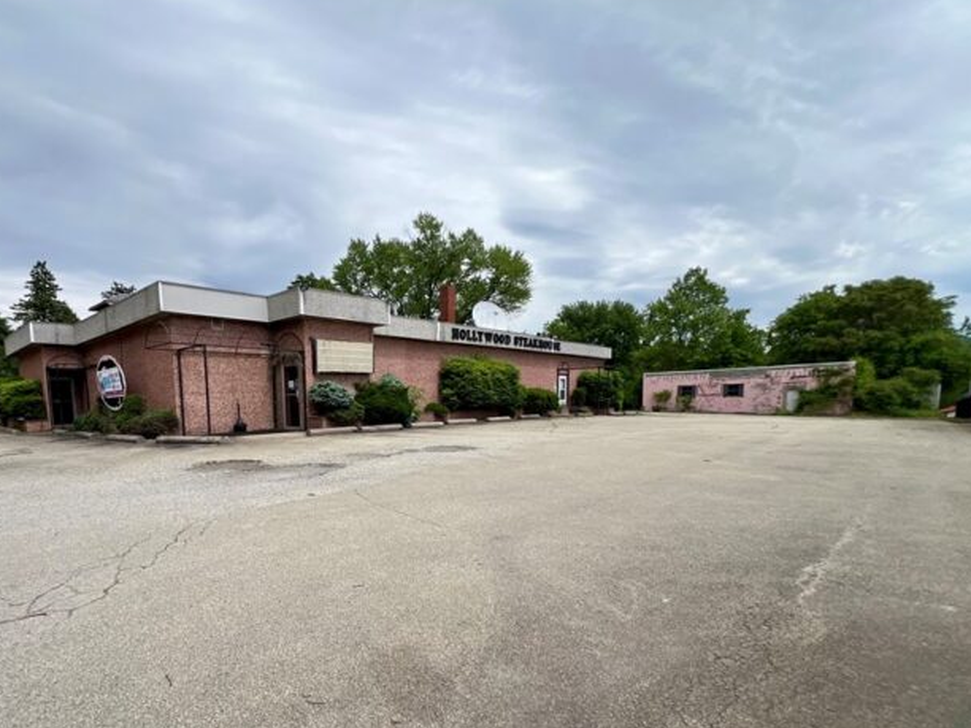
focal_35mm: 17
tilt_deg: -5.3
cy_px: 462
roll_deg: +2.2
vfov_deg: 73.3
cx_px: 370
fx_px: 477
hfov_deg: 89.4
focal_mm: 1.57
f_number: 1.8
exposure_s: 1/1597
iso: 32
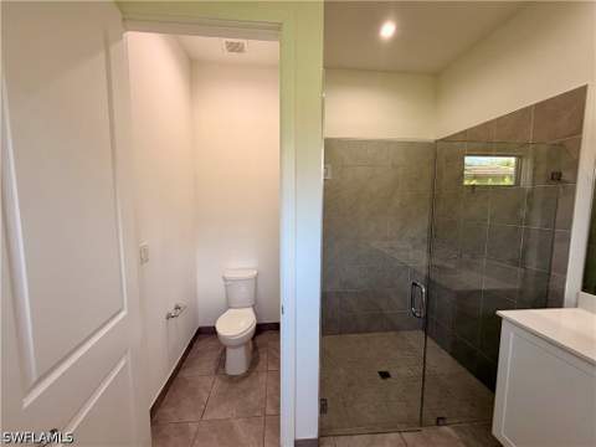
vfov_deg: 85.7
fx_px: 241
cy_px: 224
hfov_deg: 102.1
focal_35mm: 14
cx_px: 298
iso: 250
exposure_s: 1/120
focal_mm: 2.22
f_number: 2.2
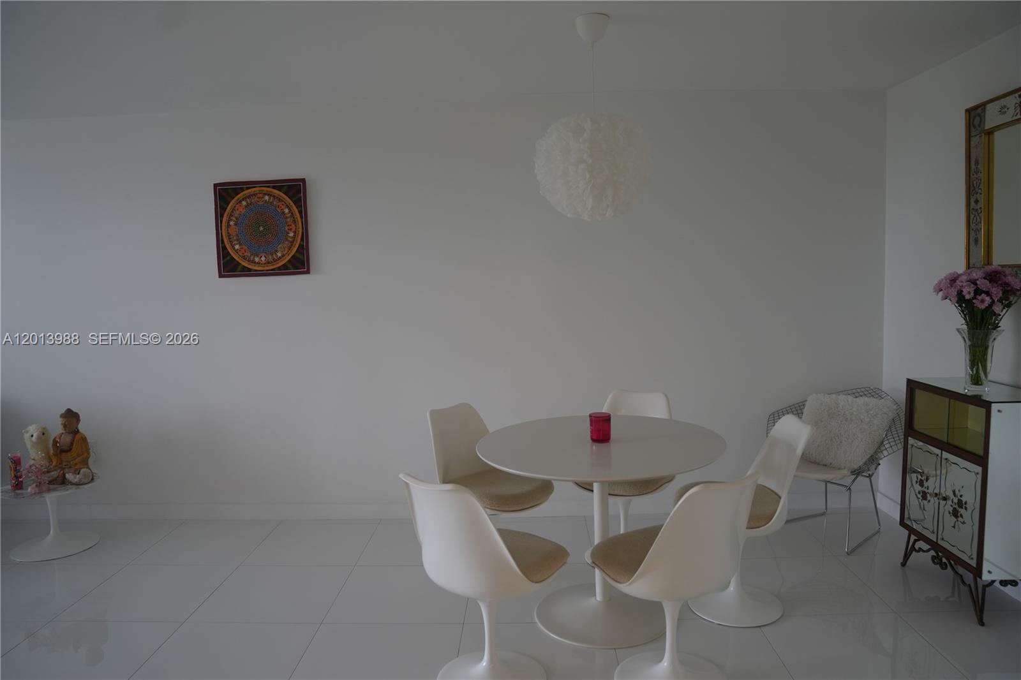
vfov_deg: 53.1
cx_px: 510
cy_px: 340
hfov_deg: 73.8
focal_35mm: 24
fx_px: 680
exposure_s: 1/50
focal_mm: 24
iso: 400
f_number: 2.8
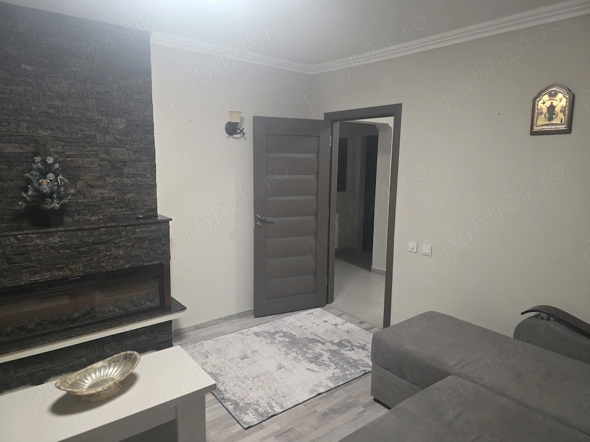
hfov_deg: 73.9
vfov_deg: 58.9
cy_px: 221
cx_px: 295
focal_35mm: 23
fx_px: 392
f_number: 1.7
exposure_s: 1/100
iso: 800
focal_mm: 6.3
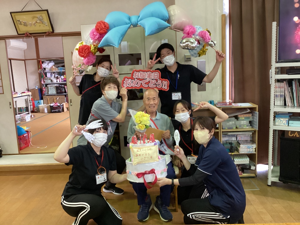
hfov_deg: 58.4
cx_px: 150
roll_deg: +2.1
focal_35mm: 31
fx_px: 269
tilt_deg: -8.4
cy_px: 112
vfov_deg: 45.4
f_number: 2.4
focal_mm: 3.3
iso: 320
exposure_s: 1/40
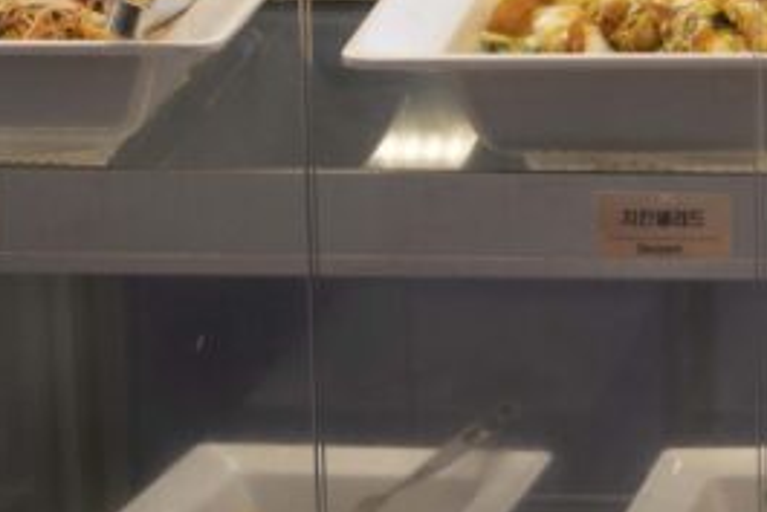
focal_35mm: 189
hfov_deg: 10.5
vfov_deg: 7.3
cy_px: 259
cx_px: 1192
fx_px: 4029
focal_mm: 49
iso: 640
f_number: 5.6
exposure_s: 1/160
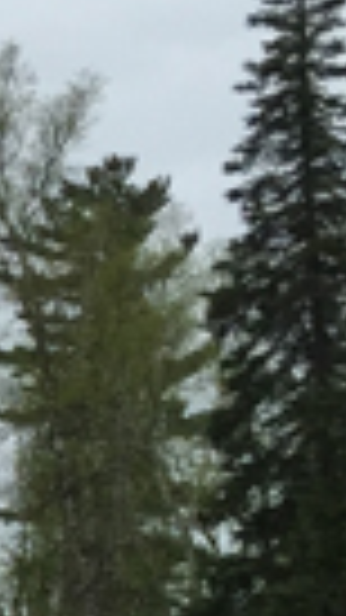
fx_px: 3378
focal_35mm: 207
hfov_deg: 5.1
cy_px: 928
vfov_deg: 10.1
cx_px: -1092
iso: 32
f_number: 2.2
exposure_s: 1/542
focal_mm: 4.15
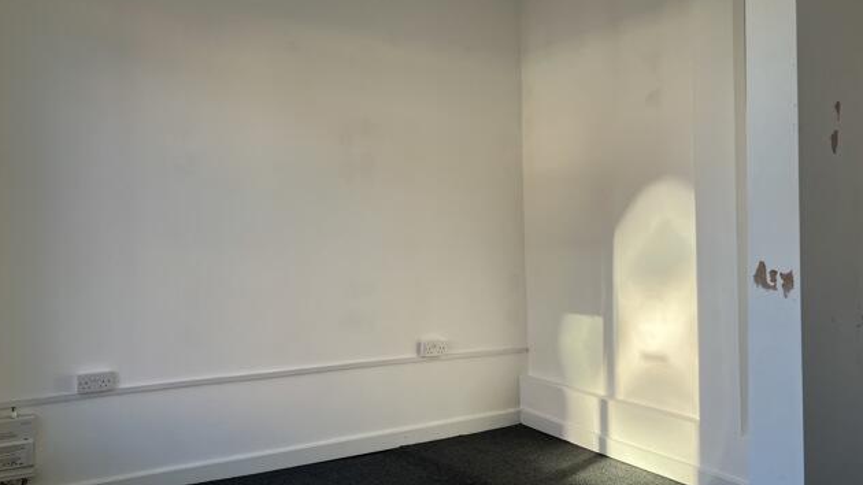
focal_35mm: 31
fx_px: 709
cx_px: 426
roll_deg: +1.0
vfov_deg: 37.7
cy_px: 233
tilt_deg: +1.3
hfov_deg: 62.6
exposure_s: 1/134
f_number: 1.8
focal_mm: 3.99
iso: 32
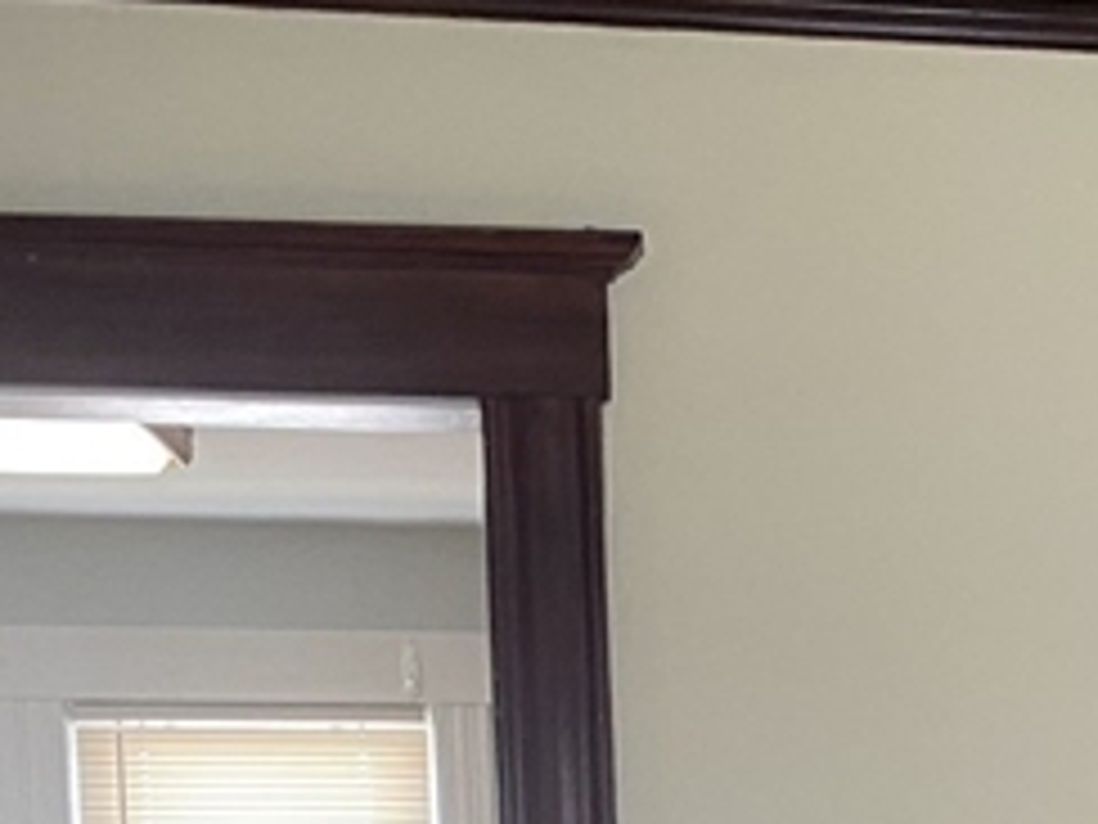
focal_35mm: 109
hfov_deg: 17.1
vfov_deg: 12.5
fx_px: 3457
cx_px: 1390
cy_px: 1450
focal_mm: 4.25
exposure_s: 1/60
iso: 160
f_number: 1.8
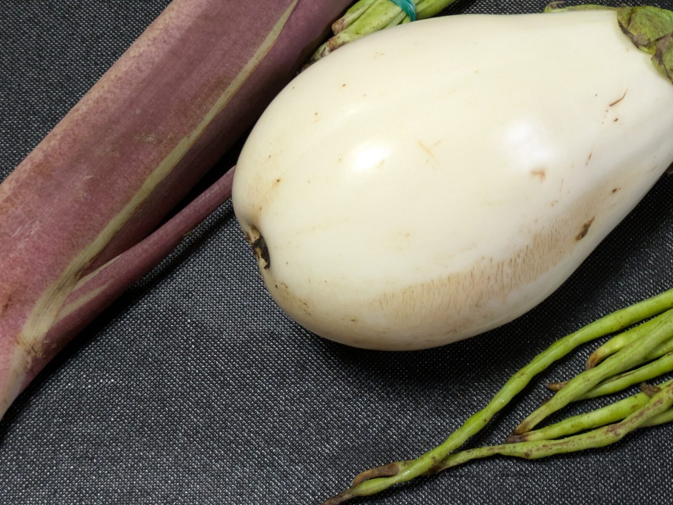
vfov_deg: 17.9
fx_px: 1595
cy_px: 106
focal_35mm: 82
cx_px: 472
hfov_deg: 23.7
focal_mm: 5.43
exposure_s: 1/24
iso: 184
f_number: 1.89
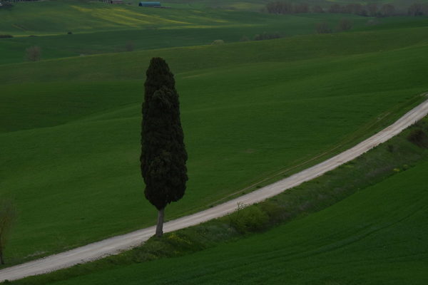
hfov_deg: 17.1
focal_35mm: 120
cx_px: 214
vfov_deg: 11.4
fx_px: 1427
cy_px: 142
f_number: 13
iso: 400
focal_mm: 80
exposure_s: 1/45
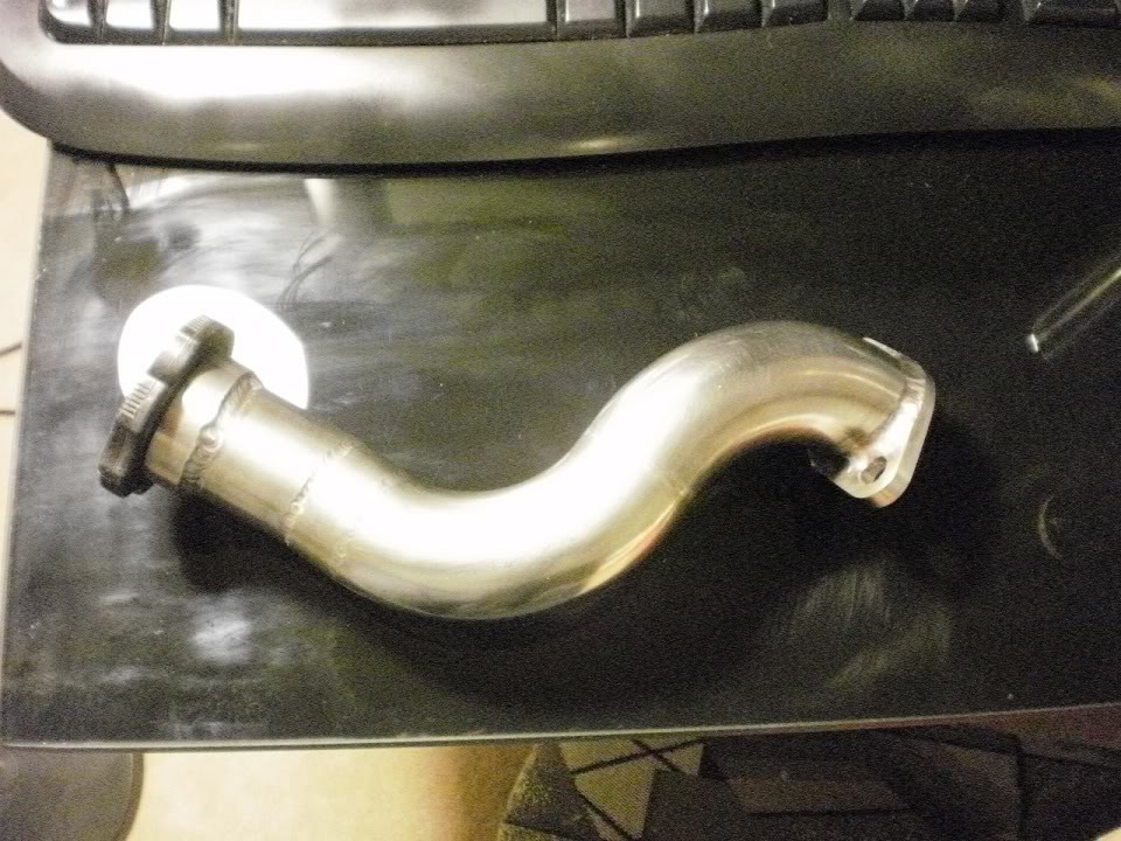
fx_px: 1166
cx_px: 560
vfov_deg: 39.7
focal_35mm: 36
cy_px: 420
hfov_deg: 51.4
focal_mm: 6.3
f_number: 3.1
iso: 1600
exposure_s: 1/15
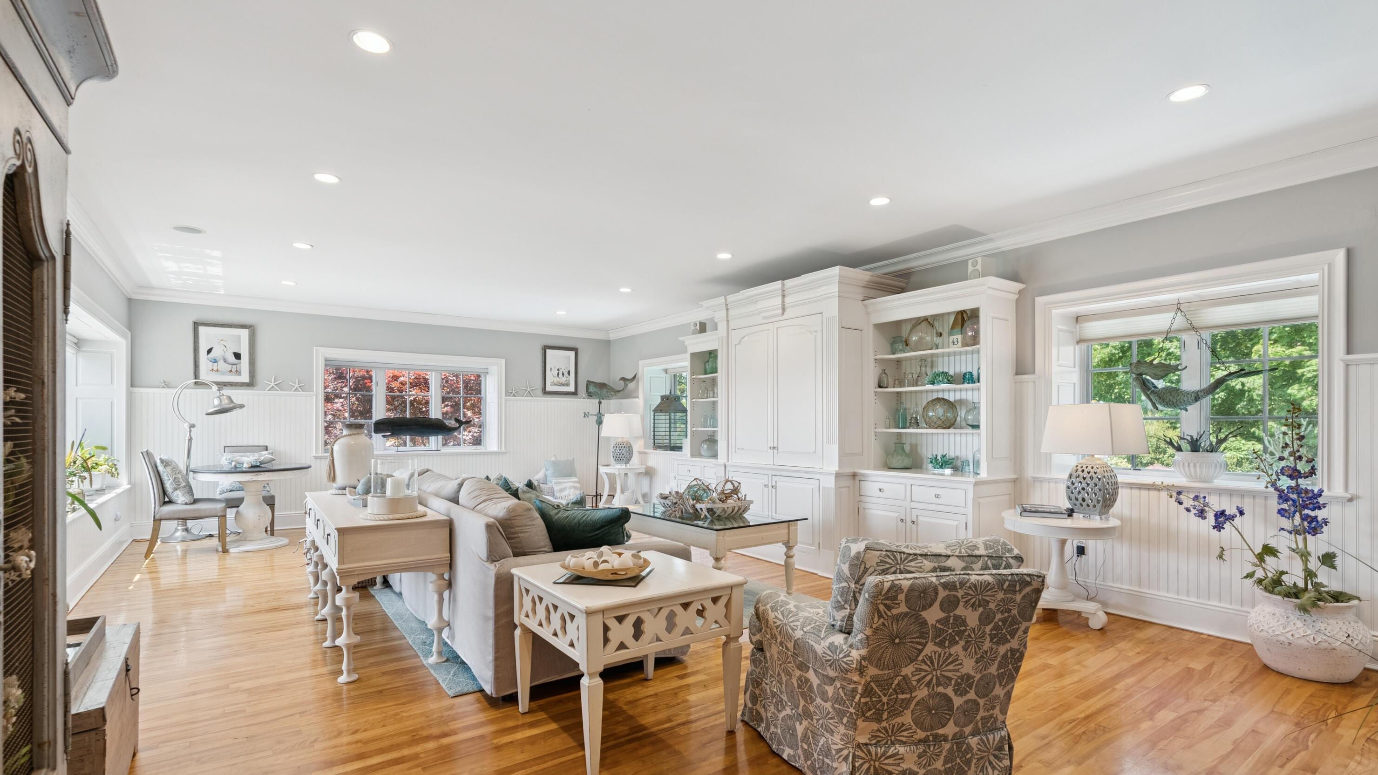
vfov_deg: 63.8
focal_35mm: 17
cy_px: 425
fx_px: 621
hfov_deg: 95.9
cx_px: 698
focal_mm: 16
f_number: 7.1
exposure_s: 1/15
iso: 320
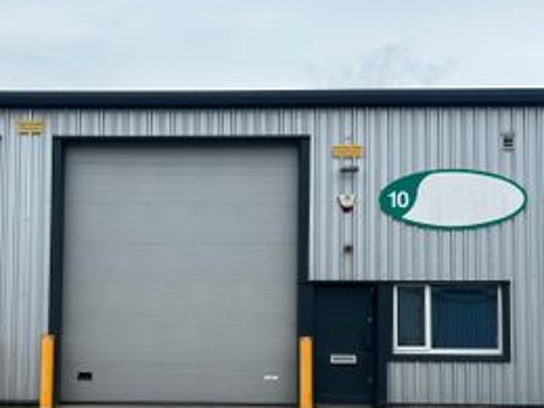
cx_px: 213
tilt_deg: +3.5
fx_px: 629
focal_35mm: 40
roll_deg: -1.1
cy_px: 303
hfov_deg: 46.5
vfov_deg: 35.2
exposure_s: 1/1597
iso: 50
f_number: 1.5
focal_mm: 5.7
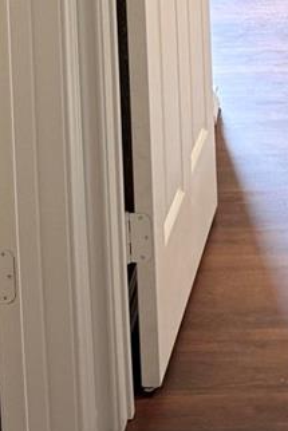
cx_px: 342
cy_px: -225
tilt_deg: -4.4
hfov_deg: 11.3
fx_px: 1426
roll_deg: +1.8
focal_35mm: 119
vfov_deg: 15.7
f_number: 1.78
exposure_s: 1/60
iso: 125
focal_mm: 6.76
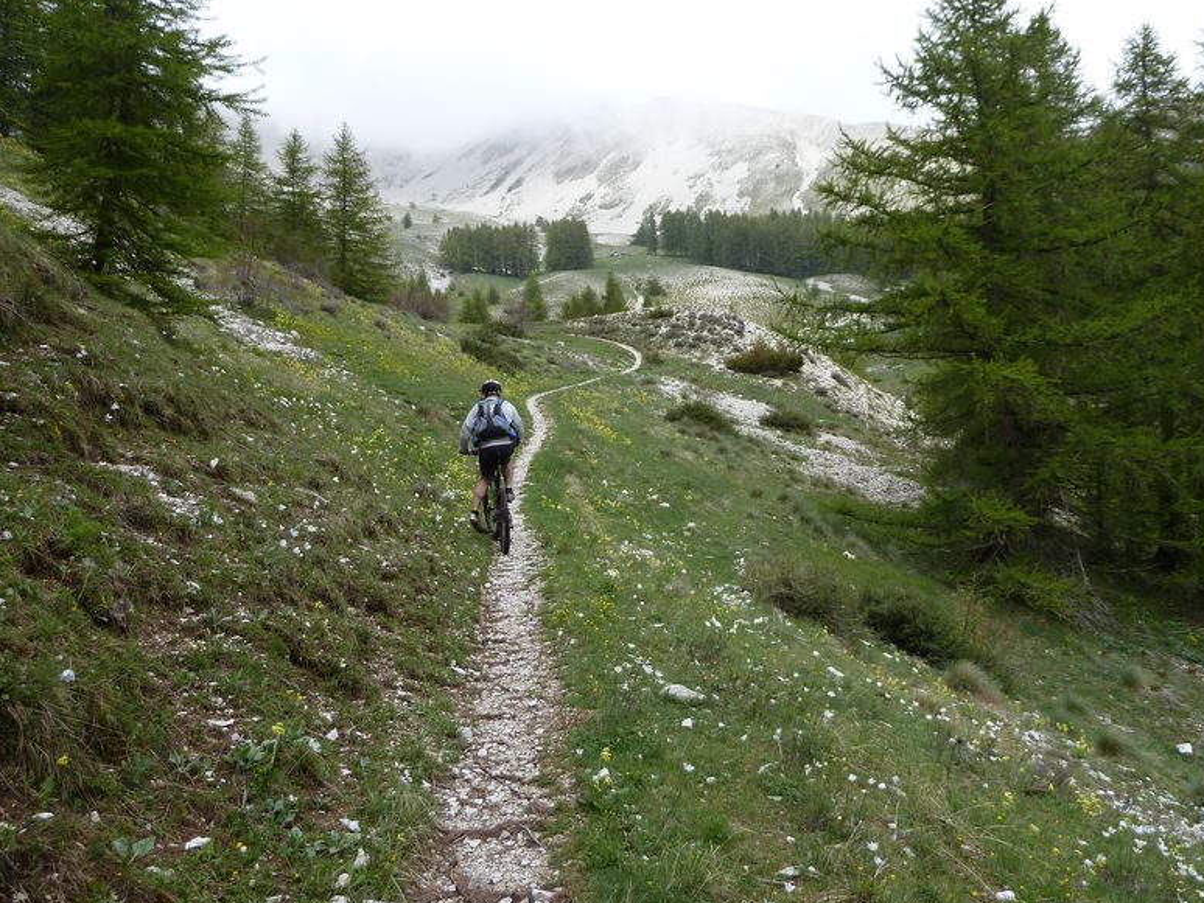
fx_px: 1079
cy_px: 455
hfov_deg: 58.3
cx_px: 621
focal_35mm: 31
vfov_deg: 45.5
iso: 80
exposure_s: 1/400
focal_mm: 5
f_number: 4
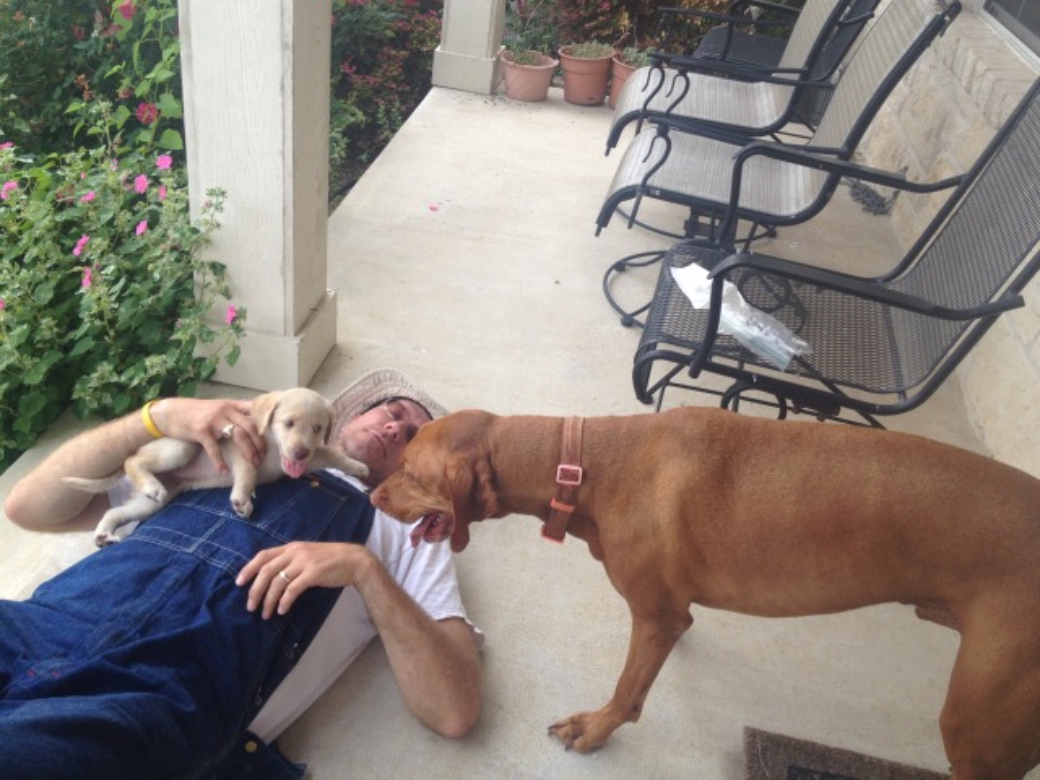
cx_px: 520
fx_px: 1052
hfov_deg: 52.6
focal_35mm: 35
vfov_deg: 40.7
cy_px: 390
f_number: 2.4
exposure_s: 1/315
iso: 50
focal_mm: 4.28
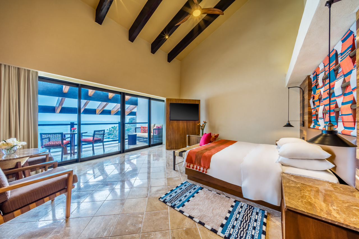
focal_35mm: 12
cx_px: 180
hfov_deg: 112.6
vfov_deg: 90.0
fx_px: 120
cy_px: 120
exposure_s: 1/40
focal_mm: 12
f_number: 11
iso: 100
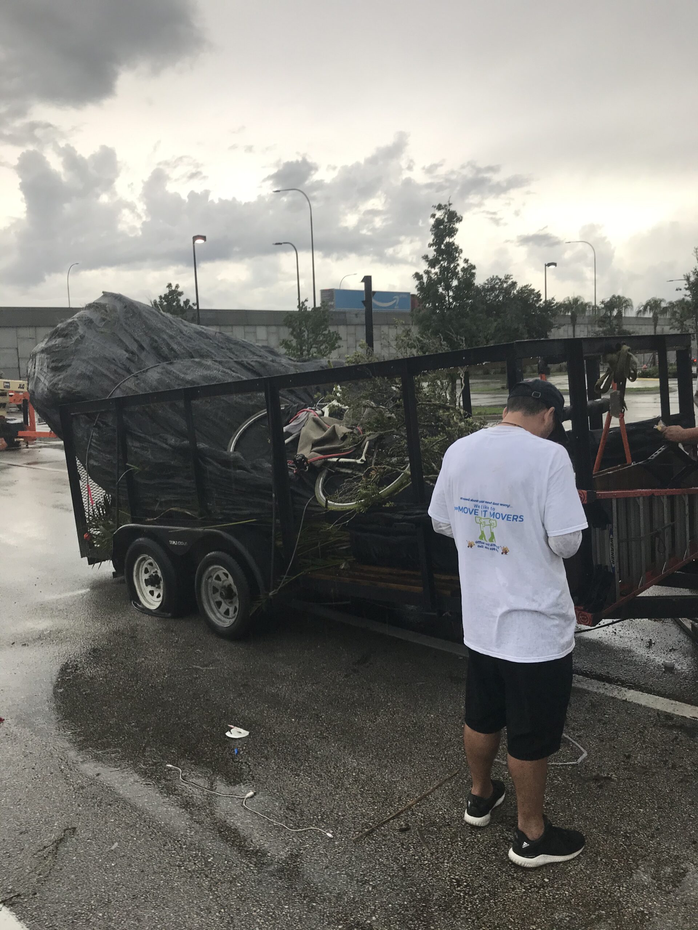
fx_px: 753
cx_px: 349
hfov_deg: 49.7
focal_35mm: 28
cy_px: 465
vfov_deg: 63.4
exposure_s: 1/120
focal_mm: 3.99
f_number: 1.8
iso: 32
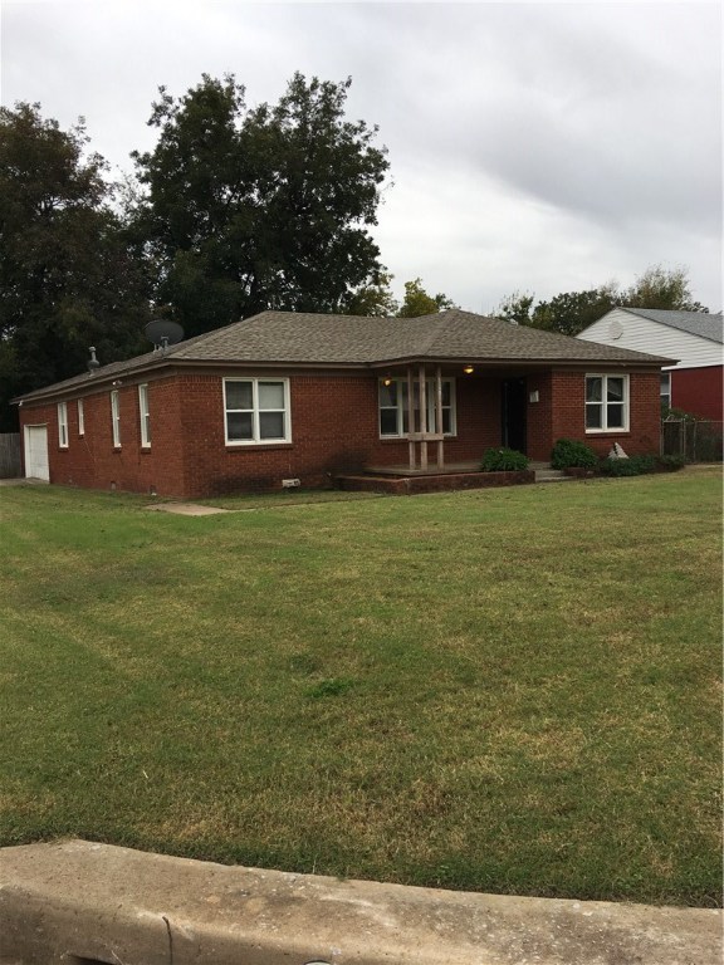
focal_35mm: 29
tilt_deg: -3.3
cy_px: 482
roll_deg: +1.5
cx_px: 362
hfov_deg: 48.2
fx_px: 809
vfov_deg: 61.7
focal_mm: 4.15
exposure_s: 1/450
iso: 25
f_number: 2.2
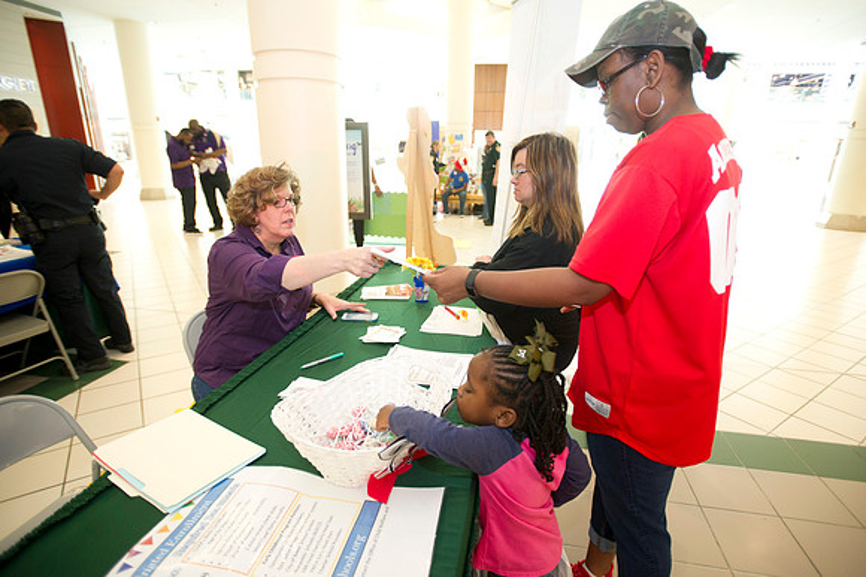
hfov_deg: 86.9
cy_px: 288
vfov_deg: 64.5
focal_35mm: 19
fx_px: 457
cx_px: 433
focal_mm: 19
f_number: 2.8
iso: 1250
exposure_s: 1/160
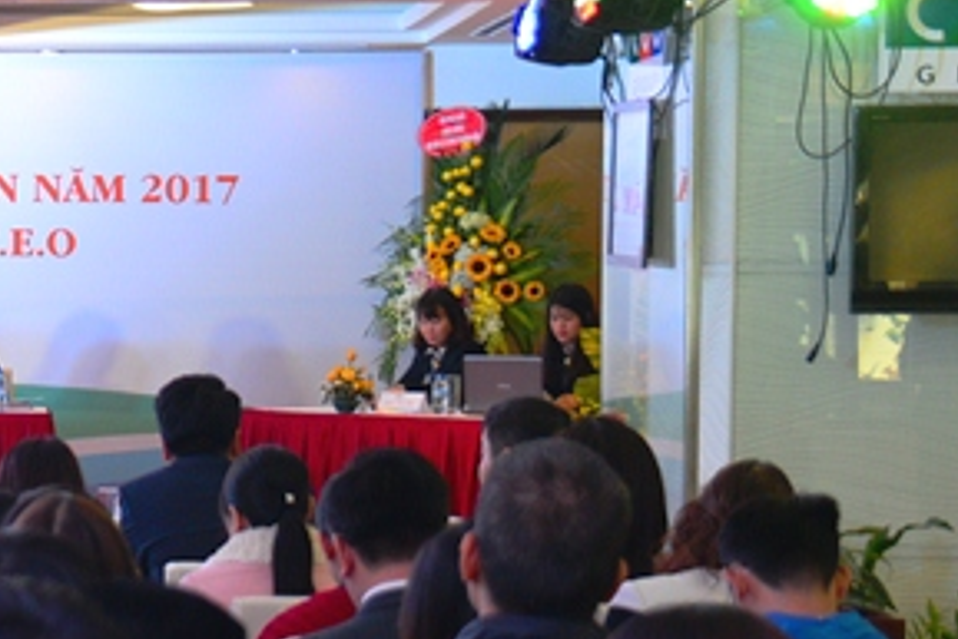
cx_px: -222
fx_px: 4047
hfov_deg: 13.1
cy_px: 444
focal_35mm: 152
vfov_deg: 9.0
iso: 1000
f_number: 5
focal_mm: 55
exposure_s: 1/80
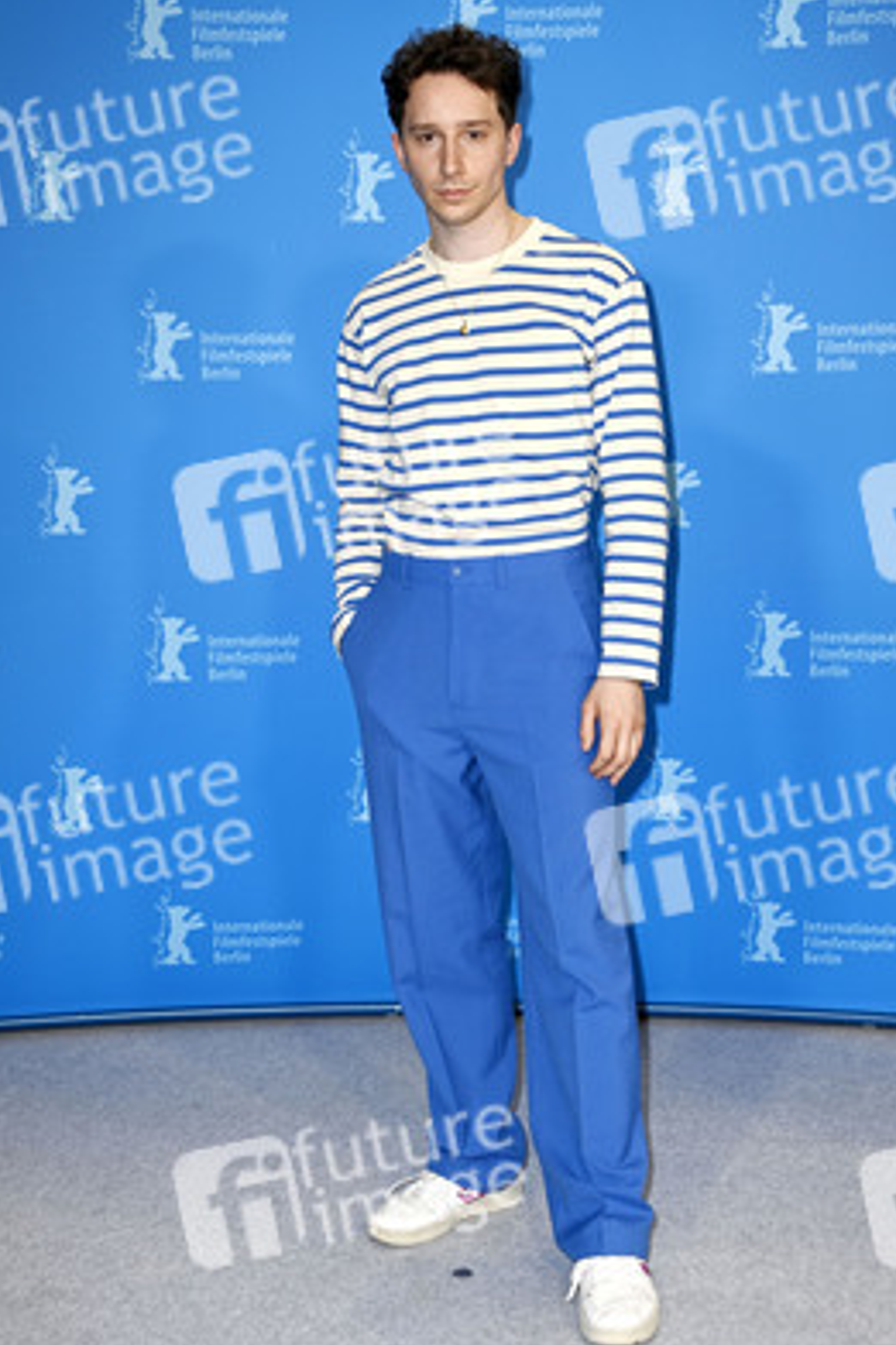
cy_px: 672
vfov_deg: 40.4
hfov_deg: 27.5
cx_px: 450
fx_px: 1831
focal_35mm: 49
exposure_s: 1/200
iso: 800
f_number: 5.6
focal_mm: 48
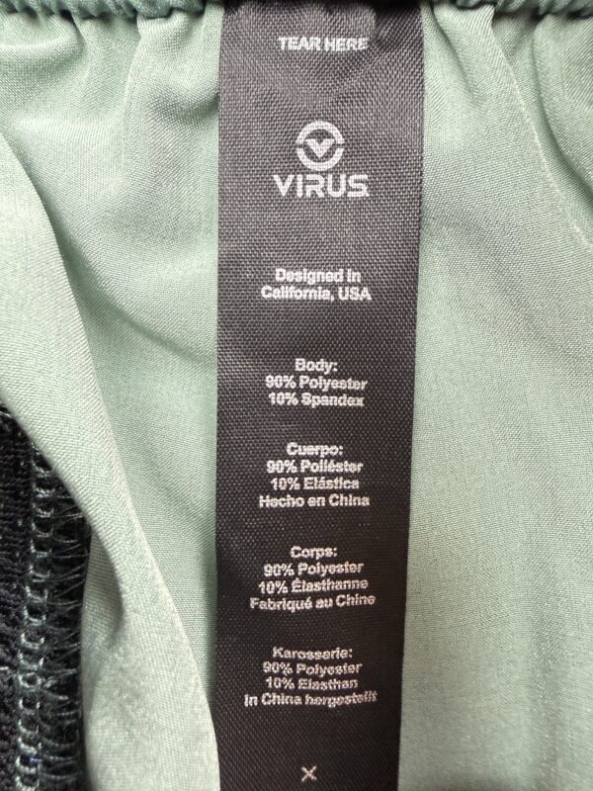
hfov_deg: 56.8
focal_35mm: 24
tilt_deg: -79.7
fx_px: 548
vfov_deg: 71.6
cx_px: 296
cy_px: 396
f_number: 2.2
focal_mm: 2.22
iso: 640
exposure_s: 1/60
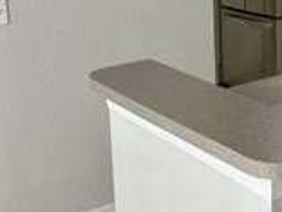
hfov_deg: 23.8
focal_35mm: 74
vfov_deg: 19.2
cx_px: 345
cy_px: -11
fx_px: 603
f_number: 1.78
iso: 125
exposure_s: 1/60
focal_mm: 6.76
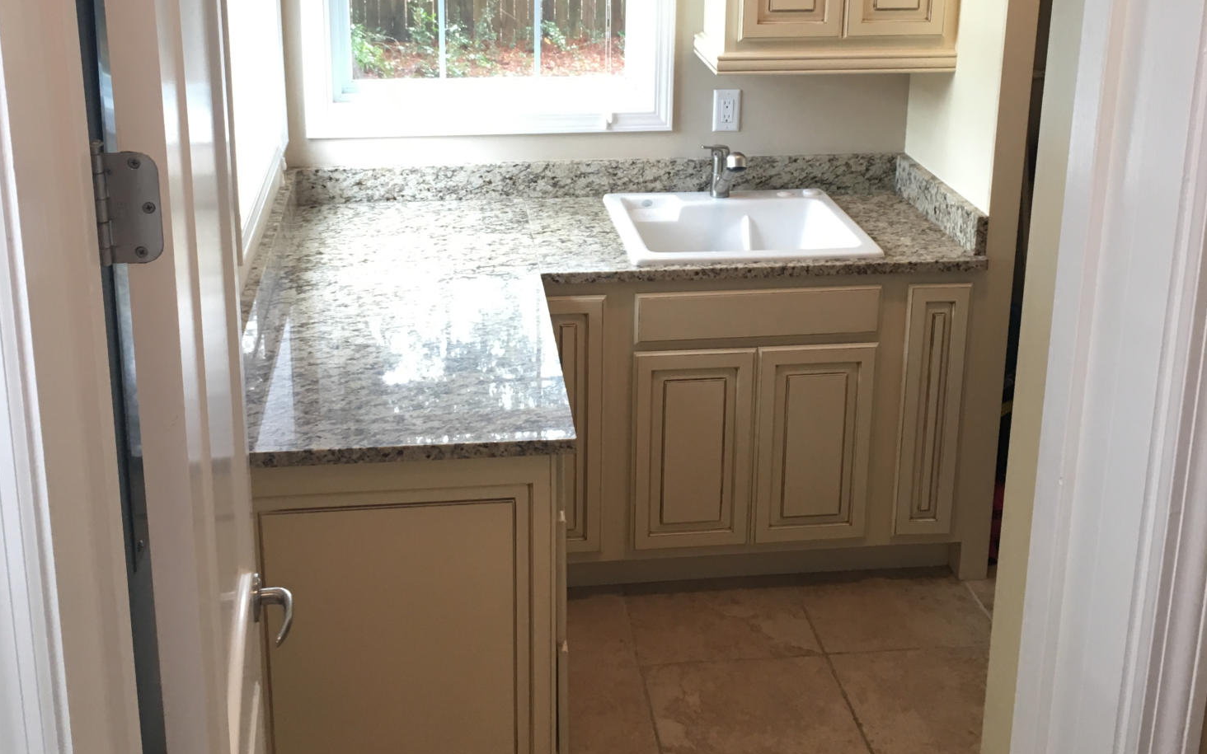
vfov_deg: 30.0
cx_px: 590
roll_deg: -1.6
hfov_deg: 47.2
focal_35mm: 42
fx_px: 1382
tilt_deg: -15.9
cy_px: 183
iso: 80
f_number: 2.2
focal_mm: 4.15
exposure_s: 1/30
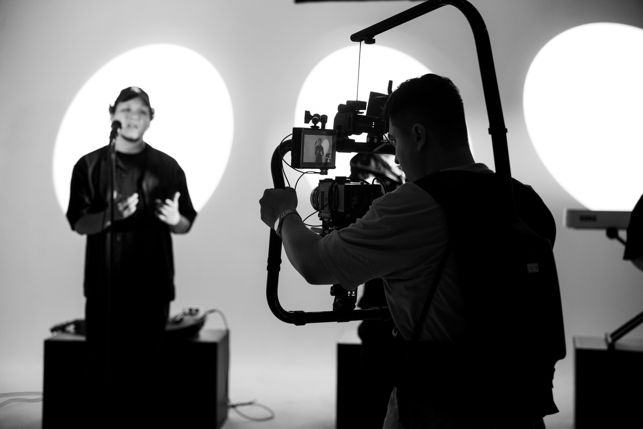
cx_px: 322
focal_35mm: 70
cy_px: 214
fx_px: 1250
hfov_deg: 28.8
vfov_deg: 19.5
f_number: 2.8
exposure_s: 1/160
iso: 1000
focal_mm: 70
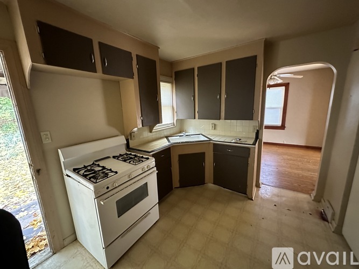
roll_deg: +3.1
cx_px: 180
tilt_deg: -10.2
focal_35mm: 14
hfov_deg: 102.1
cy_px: 134
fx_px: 145
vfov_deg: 85.7
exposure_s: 1/40
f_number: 2.2
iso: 1250
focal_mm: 2.22
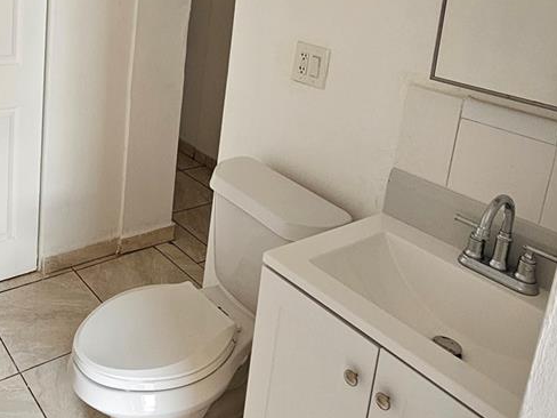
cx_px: 127
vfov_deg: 41.2
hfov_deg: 53.7
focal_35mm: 32
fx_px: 515
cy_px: 54
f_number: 2.2
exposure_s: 1/100
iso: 160
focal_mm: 2.2
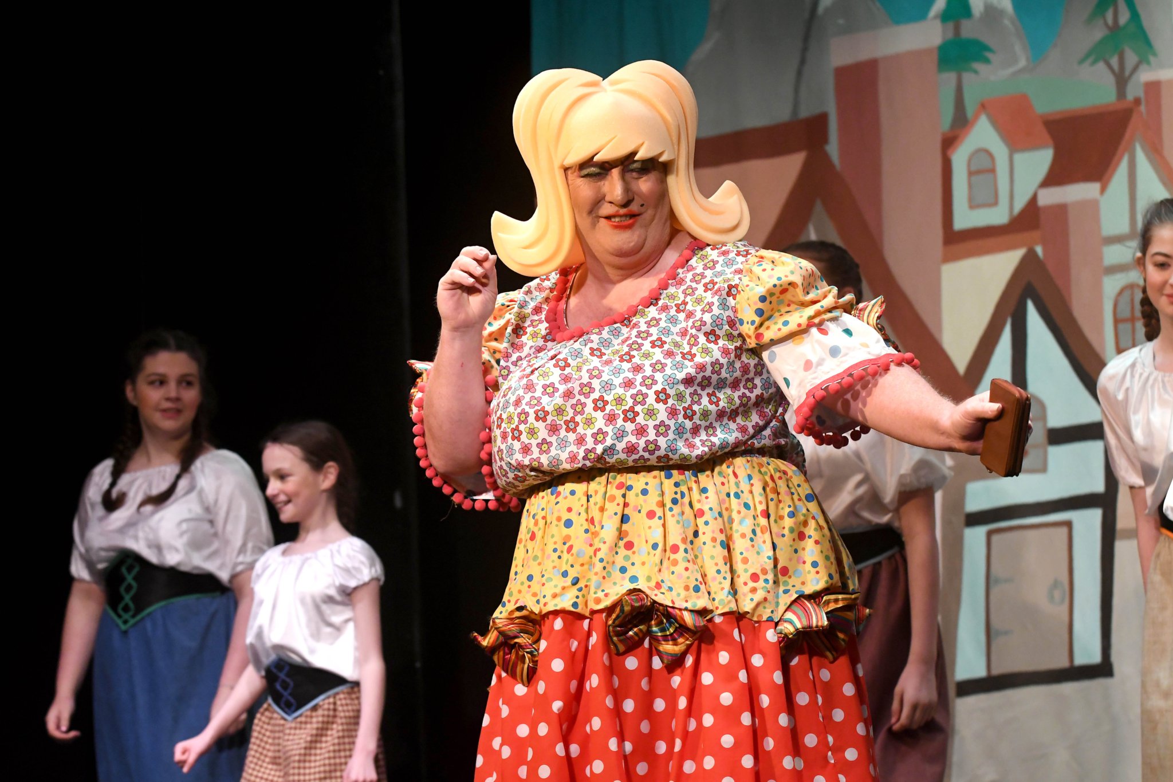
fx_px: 4642
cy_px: 391
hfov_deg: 14.4
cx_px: 586
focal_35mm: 142
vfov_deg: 9.6
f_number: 4
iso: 2000
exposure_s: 1/320
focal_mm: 95
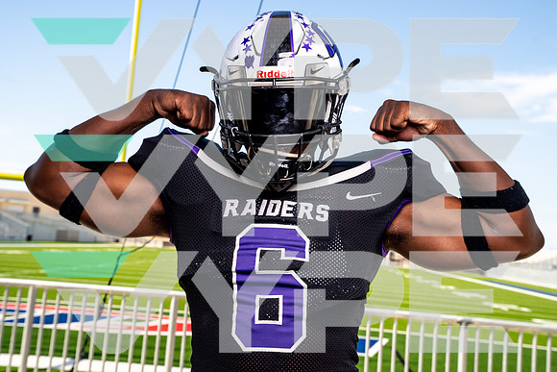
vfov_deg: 28.7
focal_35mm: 47
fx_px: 727
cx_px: 278
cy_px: 186
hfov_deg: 41.9
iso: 100
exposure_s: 1/125
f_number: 8
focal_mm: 47
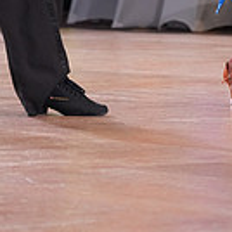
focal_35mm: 295
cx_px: 155
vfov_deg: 5.8
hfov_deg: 5.9
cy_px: -204
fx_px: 2237
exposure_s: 1/400
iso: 2500
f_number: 4
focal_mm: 80
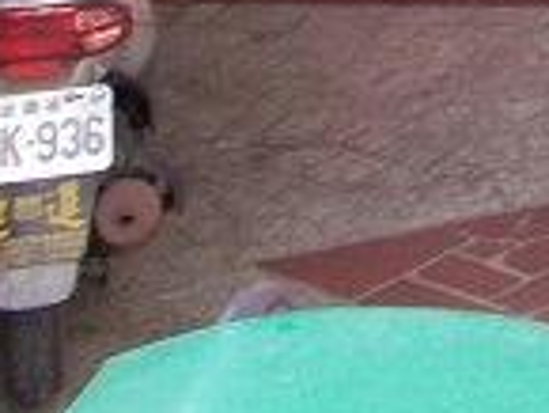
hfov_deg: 10.8
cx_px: 1159
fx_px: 2619
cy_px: -807
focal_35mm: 165
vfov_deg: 7.8
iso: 200
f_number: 3.2
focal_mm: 4.6
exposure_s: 1/25
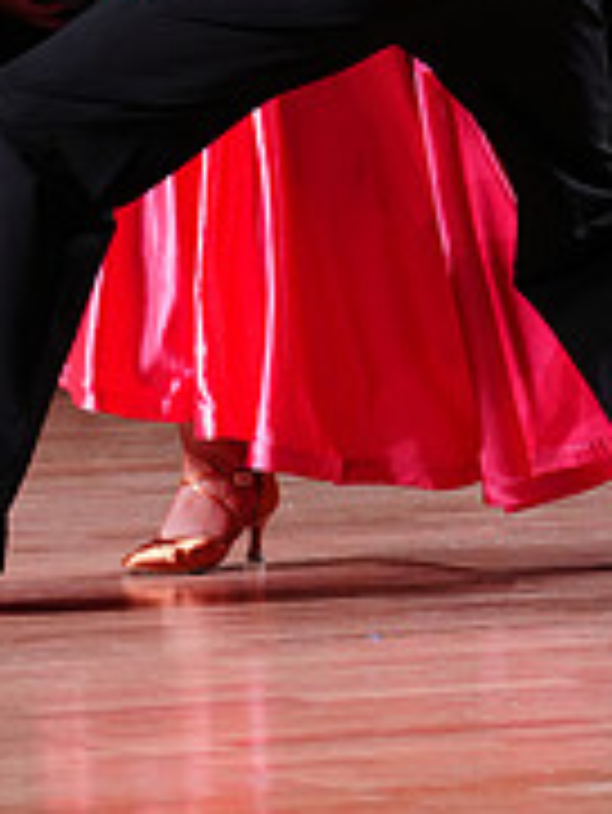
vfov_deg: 5.5
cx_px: 452
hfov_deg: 4.1
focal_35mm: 361
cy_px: -274
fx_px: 8500
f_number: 2.8
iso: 1600
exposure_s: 1/400
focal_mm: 117
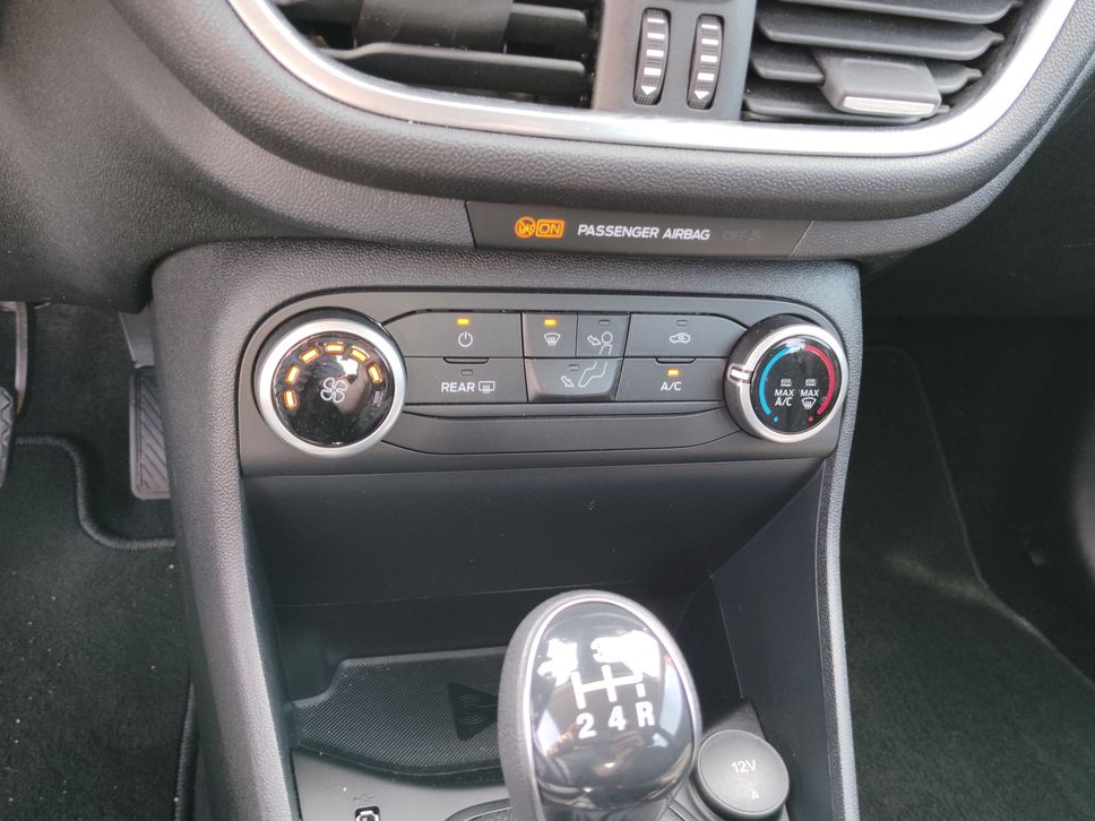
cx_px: 559
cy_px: 396
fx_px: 949
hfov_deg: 60.0
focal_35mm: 30
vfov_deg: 46.8
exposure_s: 1/50
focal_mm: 4.25
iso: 127
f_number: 1.8
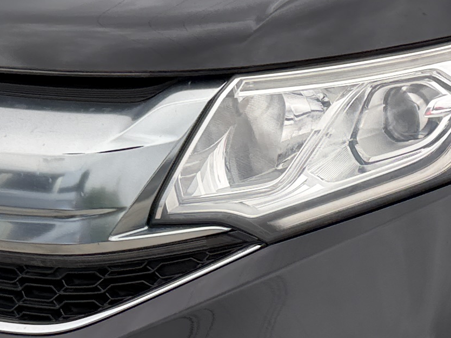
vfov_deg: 12.8
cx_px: 507
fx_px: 1512
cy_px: 171
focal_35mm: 116
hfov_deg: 16.4
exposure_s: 1/464
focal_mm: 6.76
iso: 80
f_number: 1.78
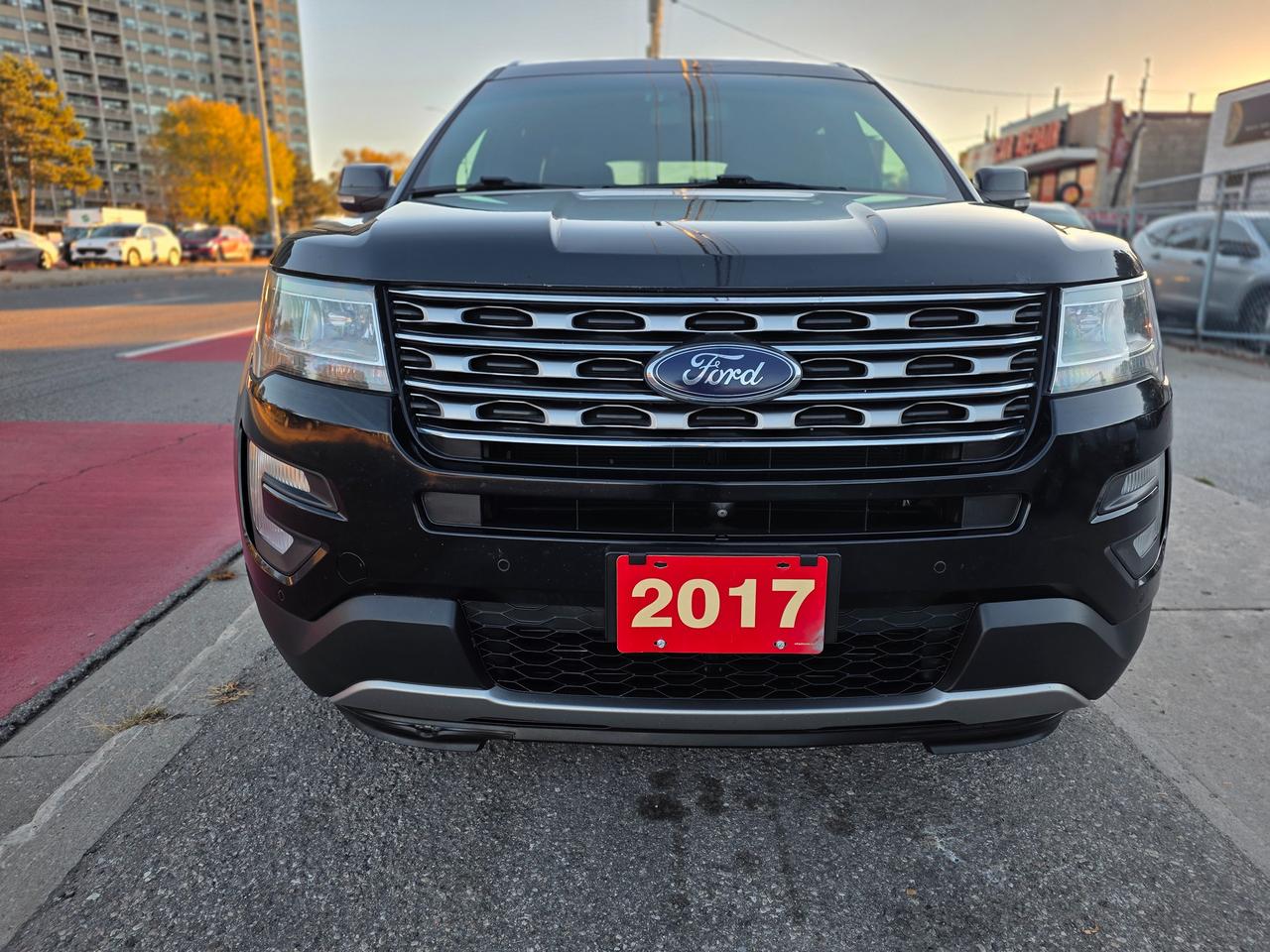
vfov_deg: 58.9
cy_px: 476
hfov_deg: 73.9
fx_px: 844
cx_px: 635
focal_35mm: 23
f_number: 1.7
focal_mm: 6.25
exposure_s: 1/359
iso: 32
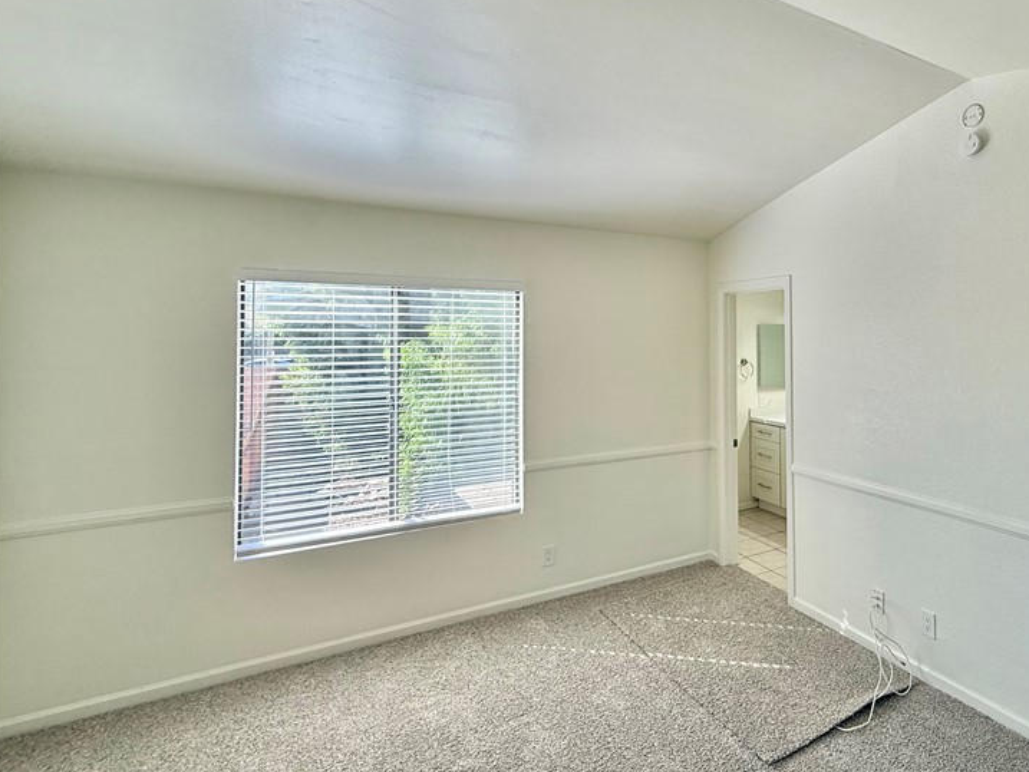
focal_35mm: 20
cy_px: 324
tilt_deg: +1.5
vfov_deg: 65.6
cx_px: 726
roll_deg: -0.6
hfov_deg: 77.7
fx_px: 595
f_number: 2.2
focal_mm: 2.22
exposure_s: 1/313
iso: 64
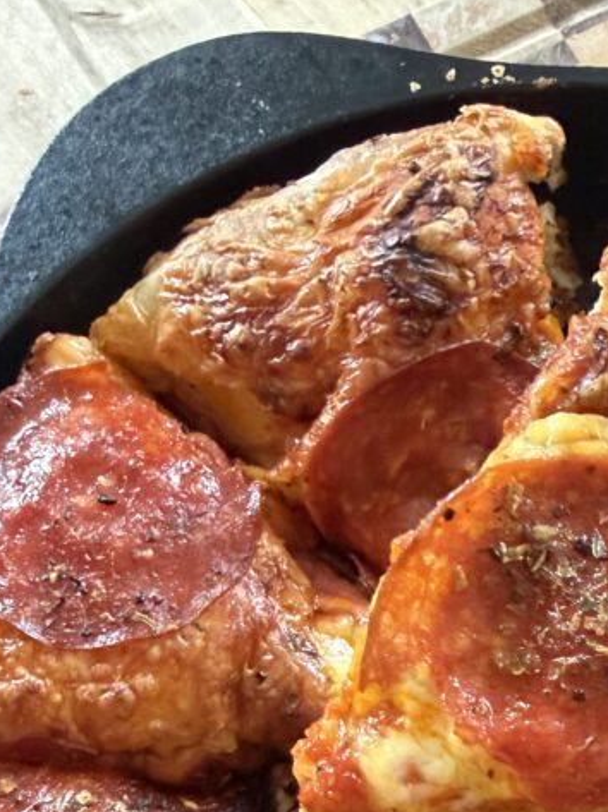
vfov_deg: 34.0
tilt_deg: -78.9
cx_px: 641
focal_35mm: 52
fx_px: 1219
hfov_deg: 26.2
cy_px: 790
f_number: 2.2
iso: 800
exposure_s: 1/60
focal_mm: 2.22
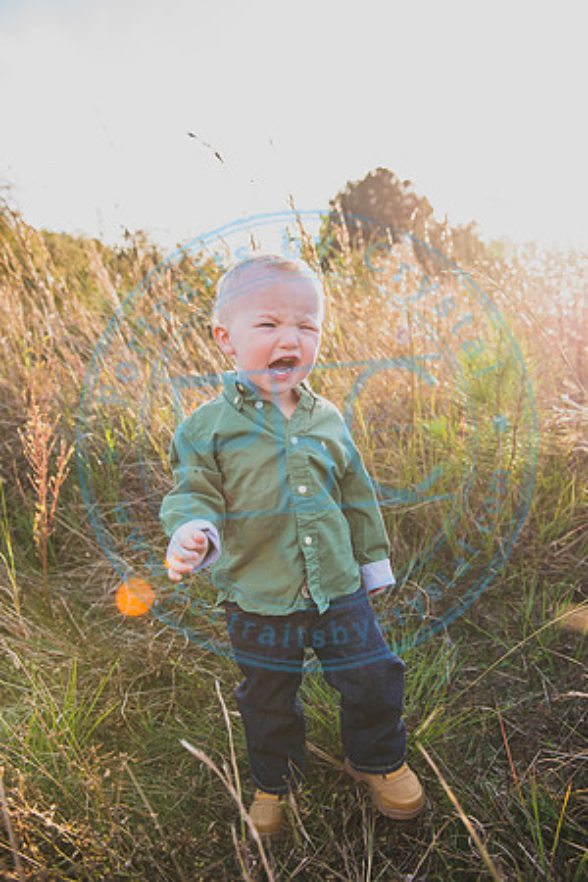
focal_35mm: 32
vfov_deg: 58.7
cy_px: 441
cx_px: 294
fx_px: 784
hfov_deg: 41.1
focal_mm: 32
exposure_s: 1/200
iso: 200
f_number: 4
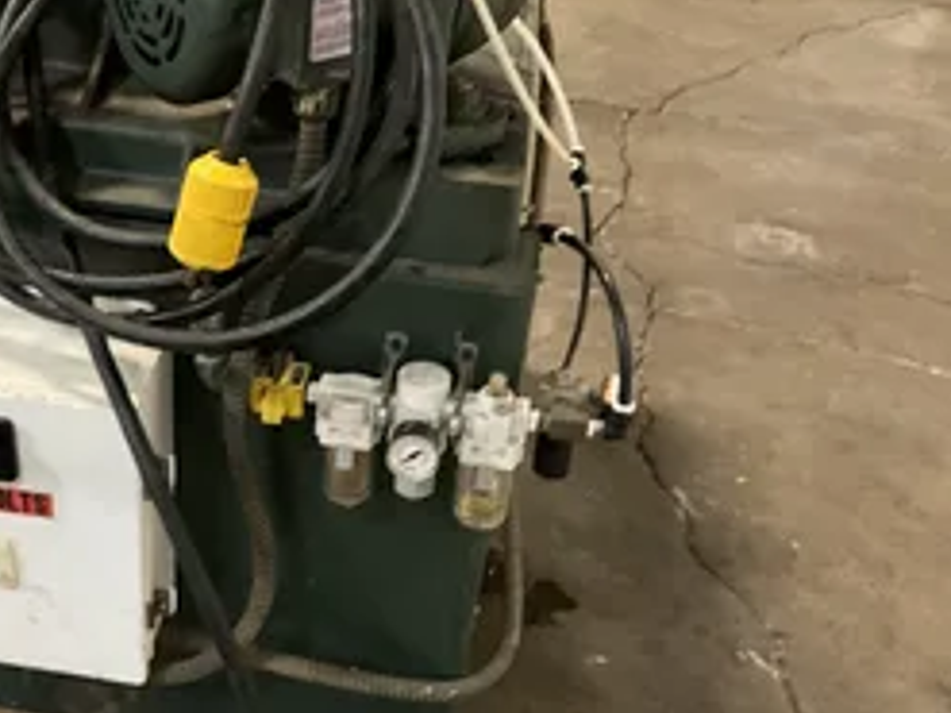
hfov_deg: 39.4
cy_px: 401
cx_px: 243
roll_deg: -2.8
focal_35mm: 47
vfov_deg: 30.8
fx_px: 1291
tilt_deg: -35.9
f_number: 1.8
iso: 400
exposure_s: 1/30
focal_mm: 3
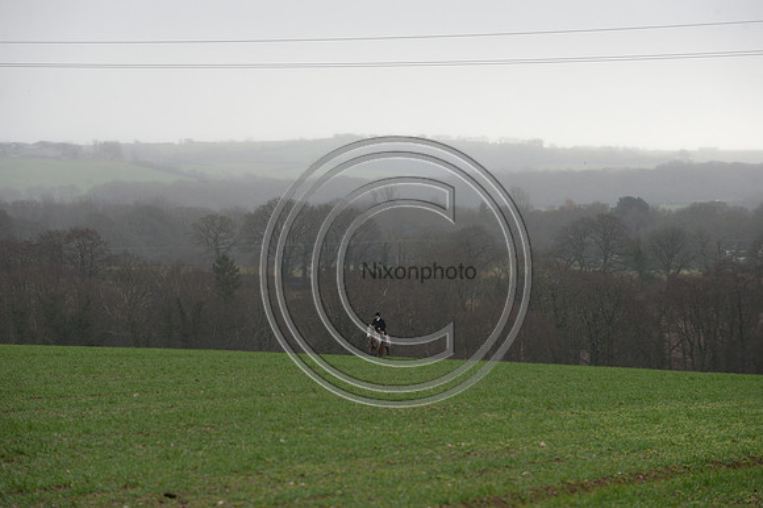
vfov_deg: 7.8
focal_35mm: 175
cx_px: 382
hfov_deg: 11.8
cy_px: 254
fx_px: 3707
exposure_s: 1/800
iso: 1600
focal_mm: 175
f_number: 5.6
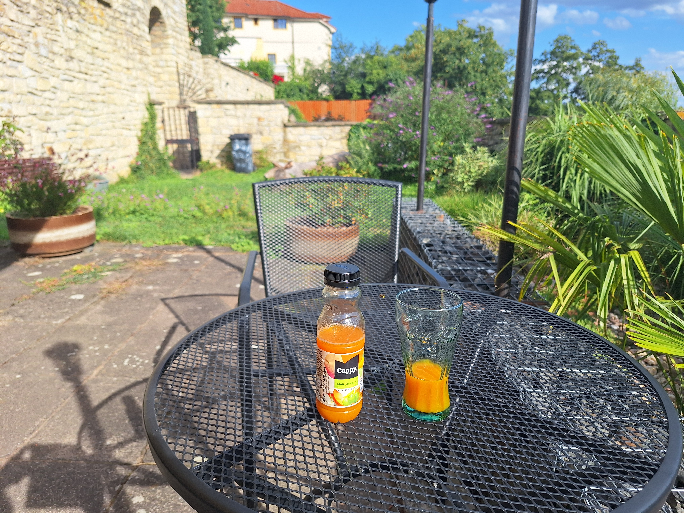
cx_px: 342
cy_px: 256
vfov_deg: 58.9
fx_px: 454
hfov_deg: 73.9
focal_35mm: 23
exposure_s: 1/2217
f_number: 1.8
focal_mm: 5.54
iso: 40
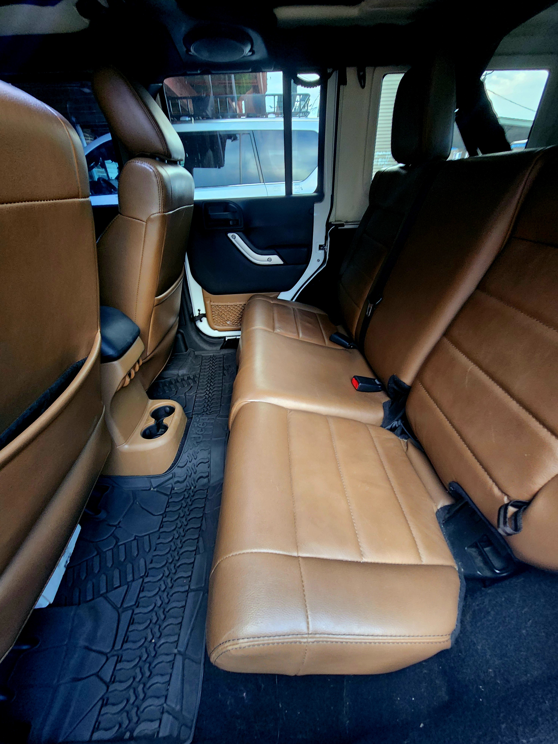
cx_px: 279
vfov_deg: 106.2
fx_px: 279
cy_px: 372
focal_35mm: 13
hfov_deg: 89.9
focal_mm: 2.2
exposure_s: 1/30
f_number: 2.2
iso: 640
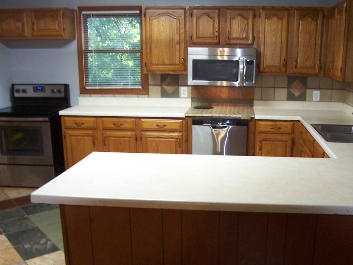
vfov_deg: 26.5
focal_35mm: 55
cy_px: 162
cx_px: 215
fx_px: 561
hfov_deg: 34.8
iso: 140
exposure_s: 1/15
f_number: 2.8
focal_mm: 6.3
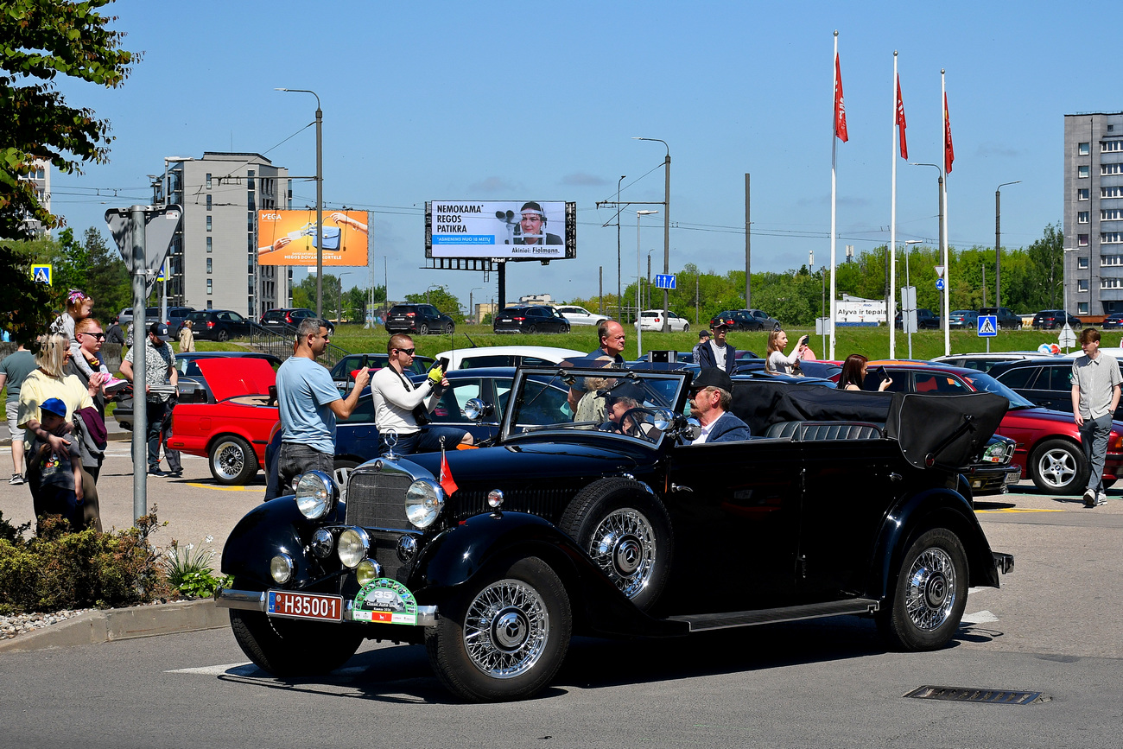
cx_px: 562
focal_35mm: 67
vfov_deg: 20.3
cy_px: 374
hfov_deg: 30.1
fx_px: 2090
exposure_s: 1/1600
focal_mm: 45
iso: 200
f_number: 6.3
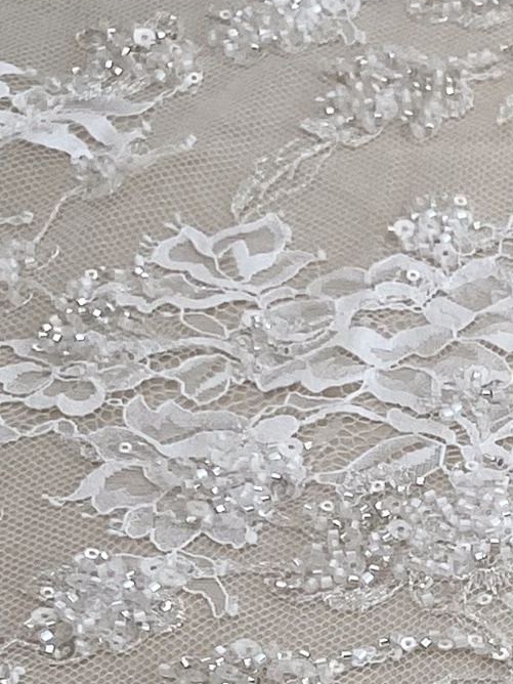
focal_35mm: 157
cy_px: 1117
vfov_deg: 11.9
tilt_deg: -51.3
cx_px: 1270
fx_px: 3102
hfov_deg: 8.6
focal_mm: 4.25
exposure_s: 1/303
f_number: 1.8
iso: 32
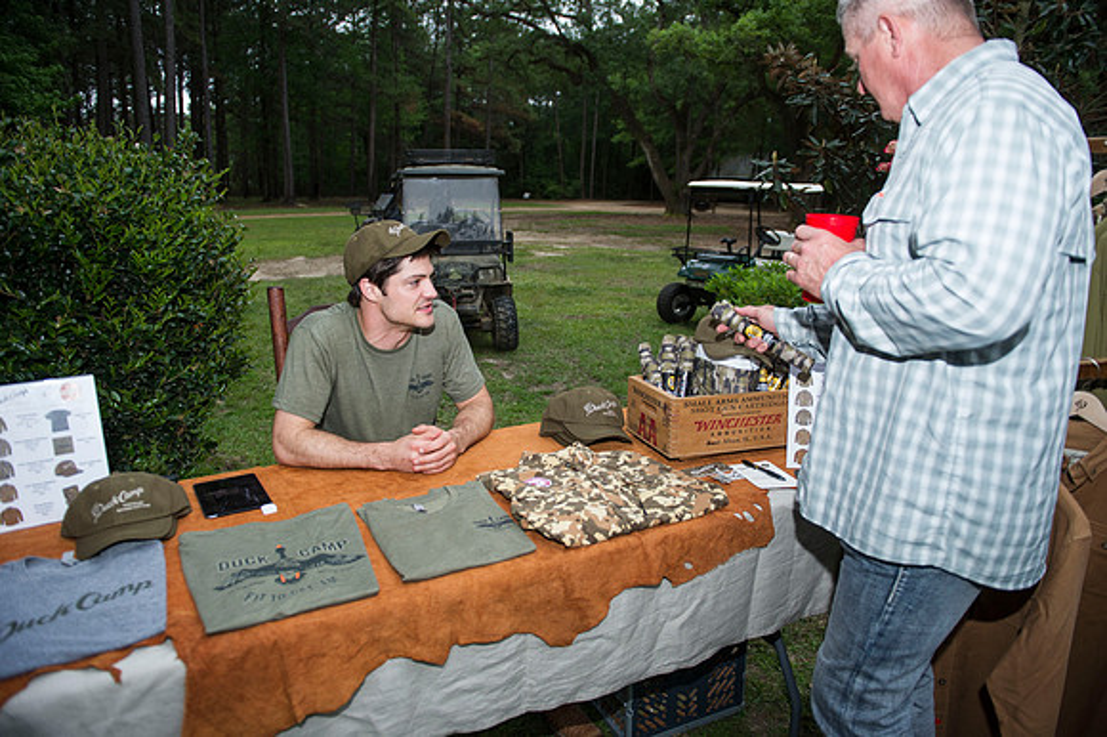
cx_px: 554
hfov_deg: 73.8
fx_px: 738
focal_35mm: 24
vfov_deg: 53.1
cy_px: 368
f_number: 3.2
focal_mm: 24
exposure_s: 1/200
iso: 800
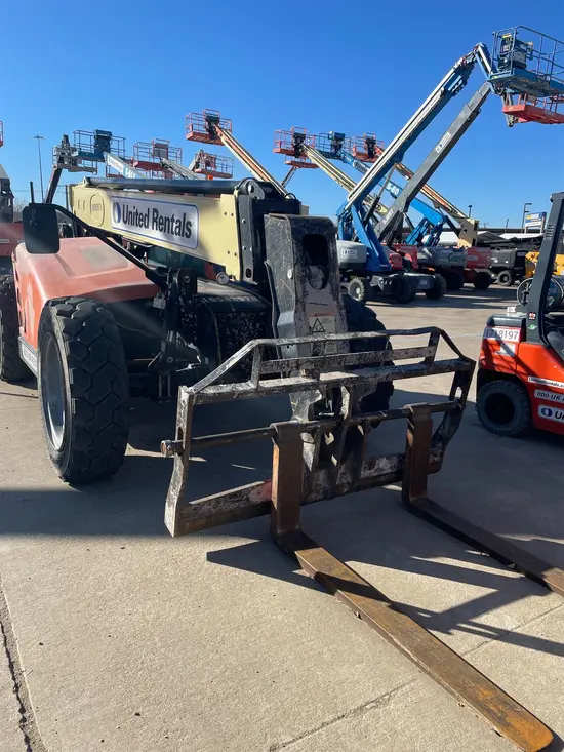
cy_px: 376
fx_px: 565
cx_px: 282
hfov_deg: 53.1
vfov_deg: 67.3
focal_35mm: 26
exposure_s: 1/3401
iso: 50
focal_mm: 4.2
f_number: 1.6
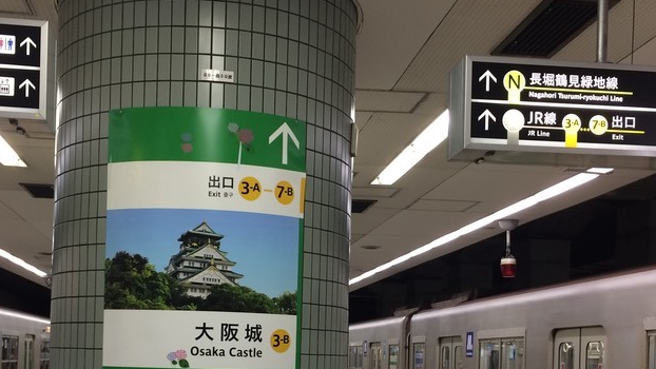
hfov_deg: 39.9
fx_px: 905
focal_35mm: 52
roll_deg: -1.9
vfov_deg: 22.4
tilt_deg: -3.8
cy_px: 344
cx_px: 315
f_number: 2.2
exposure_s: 1/30
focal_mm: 4.15
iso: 50
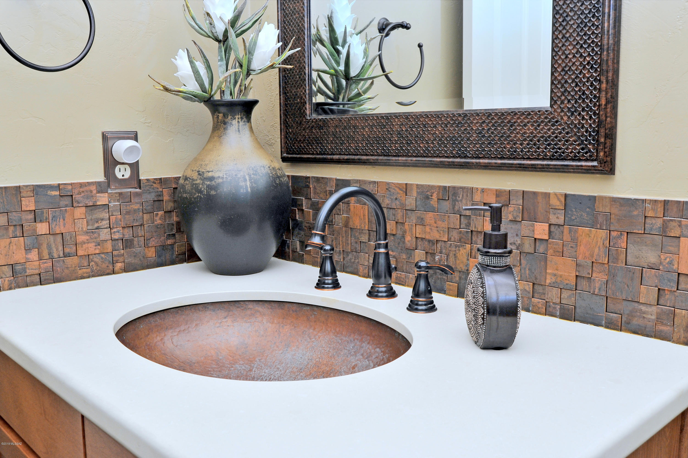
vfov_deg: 37.8
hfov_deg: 54.5
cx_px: 344
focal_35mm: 35
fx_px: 668
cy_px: 229
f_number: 10
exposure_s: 1/30
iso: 800
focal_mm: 35
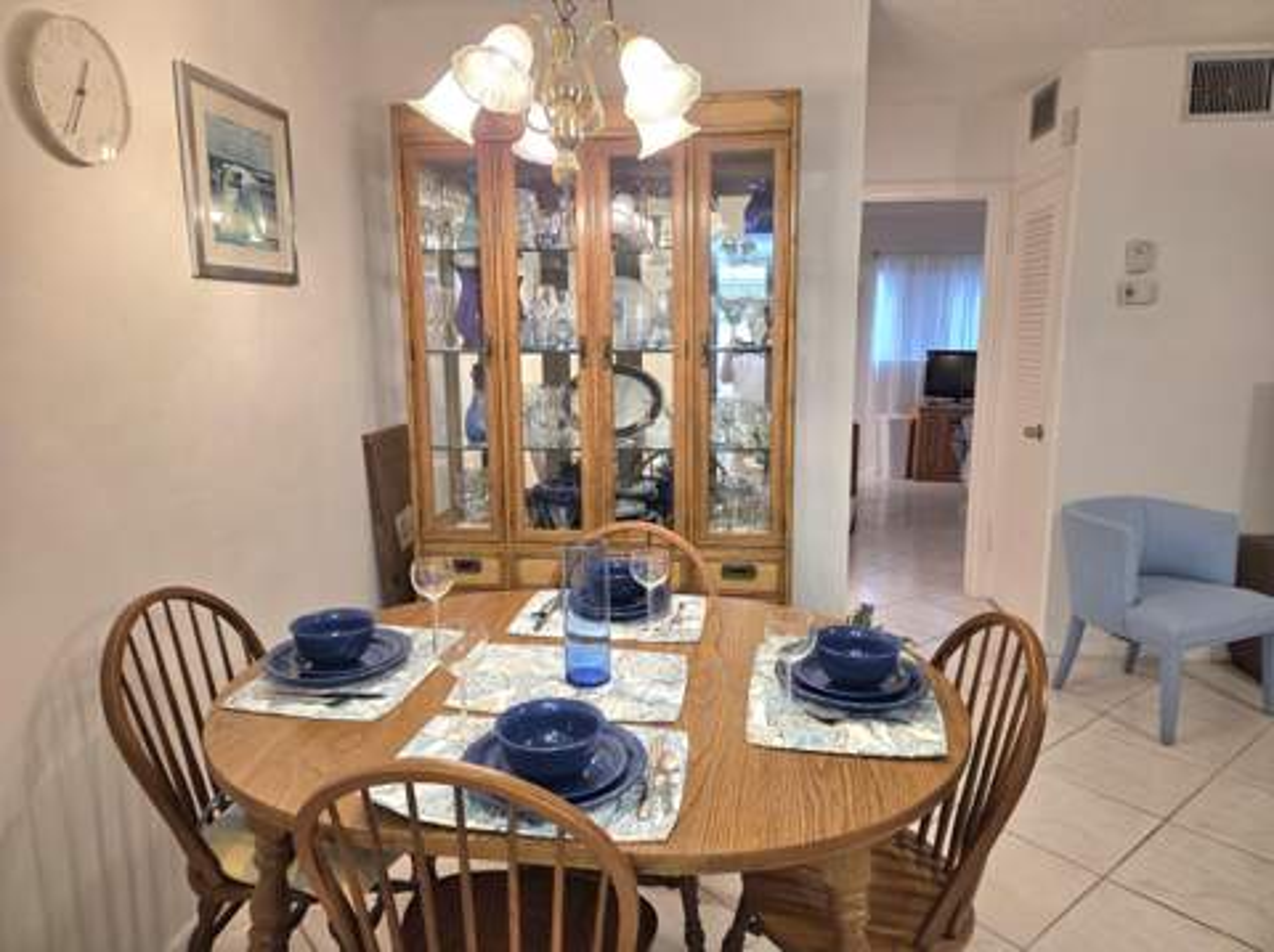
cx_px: 637
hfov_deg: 74.0
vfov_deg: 58.8
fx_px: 846
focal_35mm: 23
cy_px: 476
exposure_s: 1/120
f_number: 1.8
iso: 160
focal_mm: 5.4
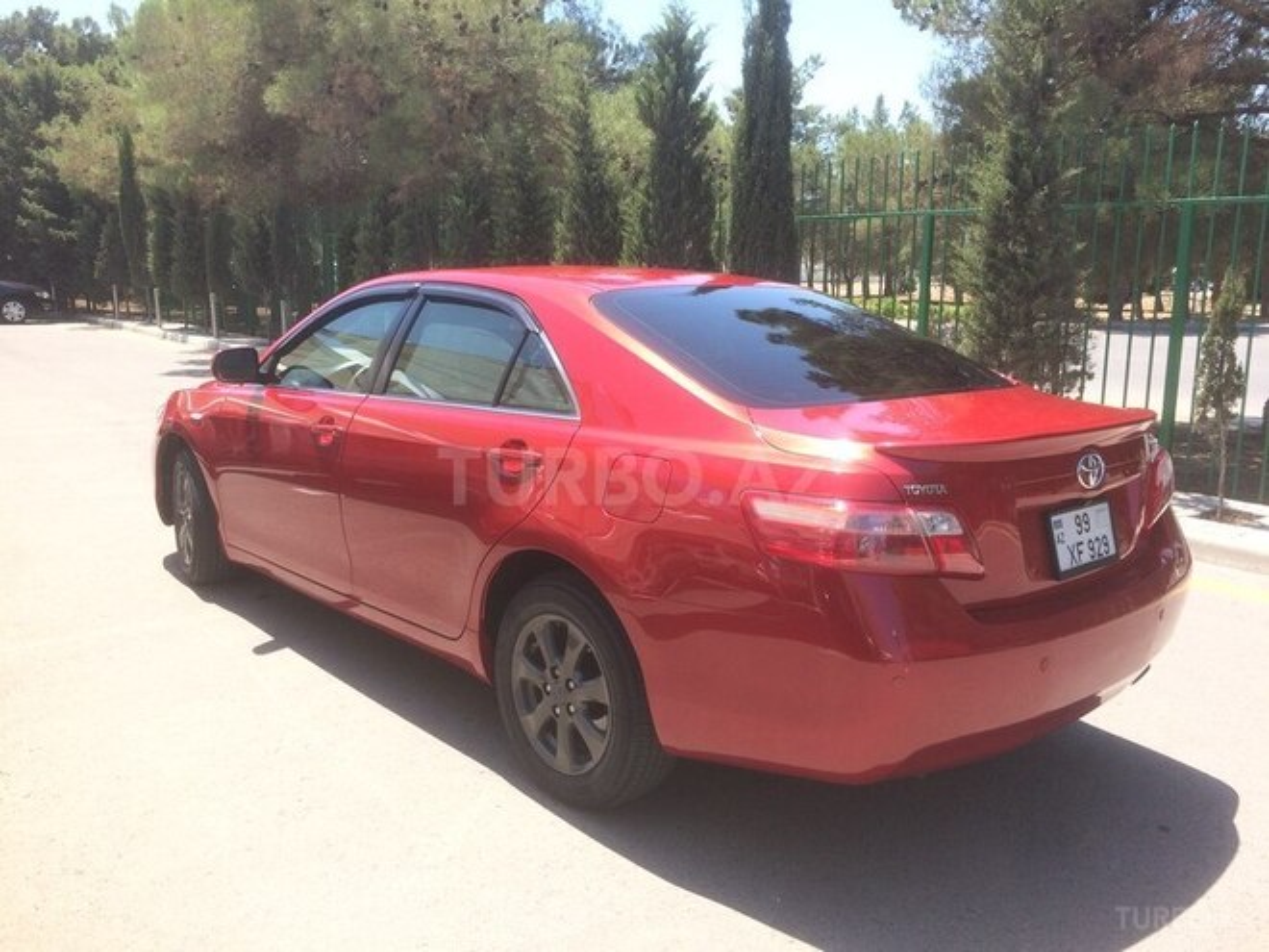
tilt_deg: -11.2
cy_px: 476
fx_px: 1063
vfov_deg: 48.2
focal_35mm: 29
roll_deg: +2.0
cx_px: 634
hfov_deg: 61.7
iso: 32
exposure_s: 1/789
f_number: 2.2
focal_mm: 4.15
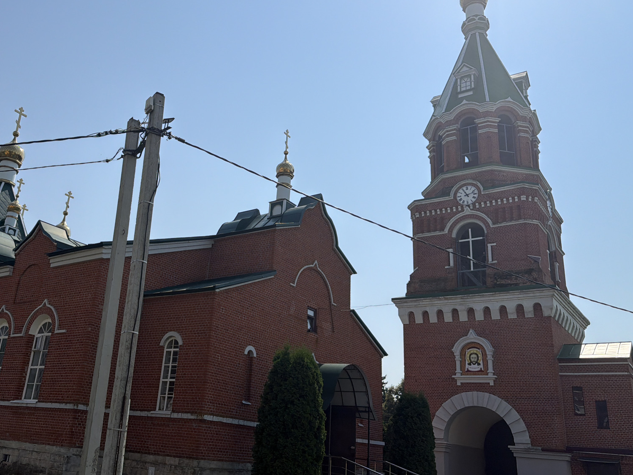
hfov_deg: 56.2
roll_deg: -5.0
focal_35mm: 32
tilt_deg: +20.1
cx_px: 241
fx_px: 585
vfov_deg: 44.1
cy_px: 227
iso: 80
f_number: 1.78
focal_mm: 6.76
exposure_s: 1/17544
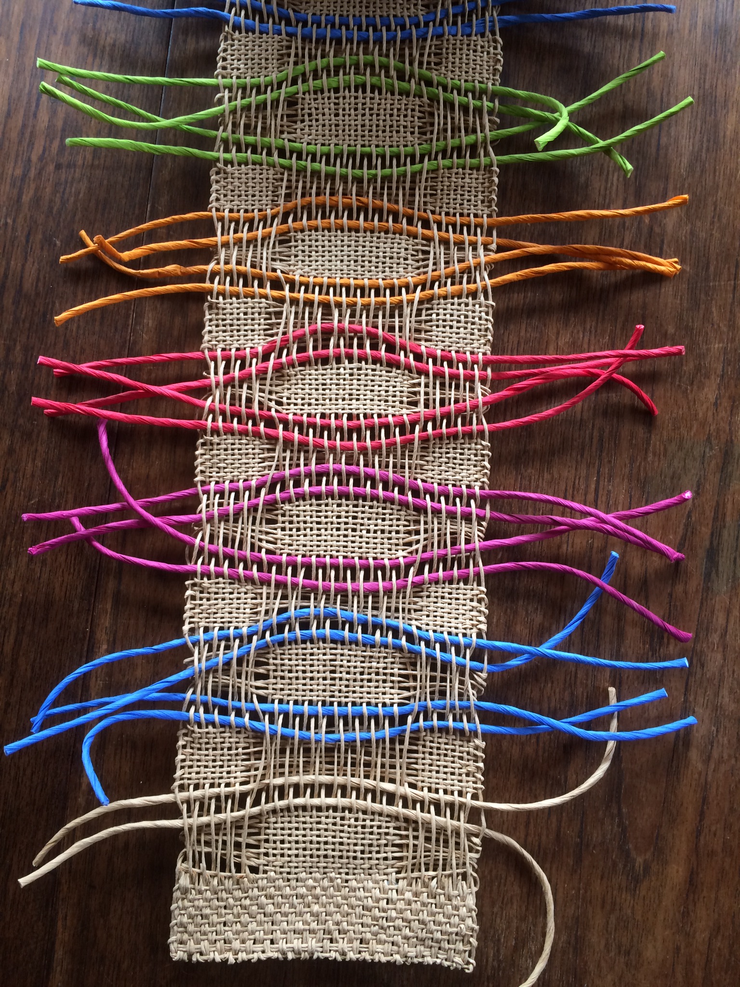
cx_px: 370
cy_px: 494
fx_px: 827
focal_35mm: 29
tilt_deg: -84.1
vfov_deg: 61.7
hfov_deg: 48.2
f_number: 2.2
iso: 40
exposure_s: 1/33
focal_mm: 4.15
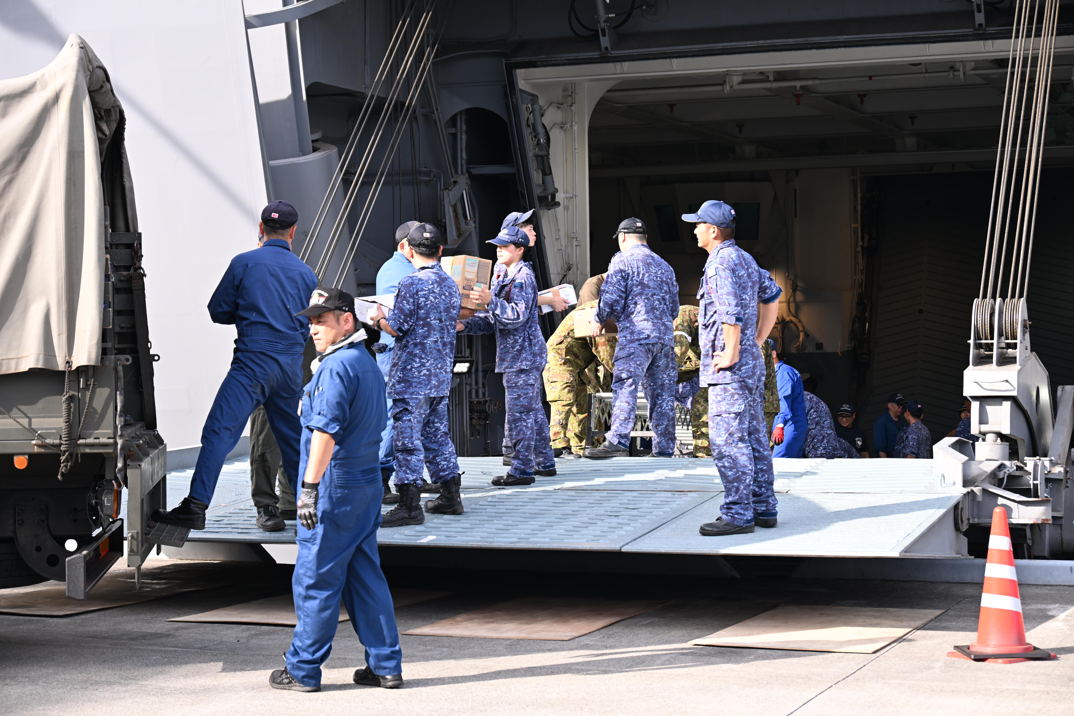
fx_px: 2148
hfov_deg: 28.1
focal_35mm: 72
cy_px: 358
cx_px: 537
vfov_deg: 18.9
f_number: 6
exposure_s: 1/100
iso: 100
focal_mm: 72
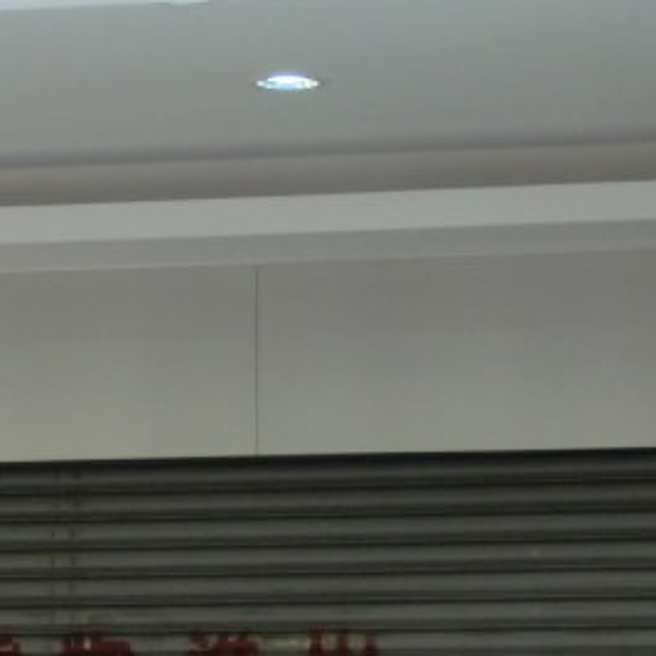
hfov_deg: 9.4
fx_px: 3966
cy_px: 388
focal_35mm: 185
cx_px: 176
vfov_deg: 9.5
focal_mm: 18.9
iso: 500
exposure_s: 1/100
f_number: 5.6
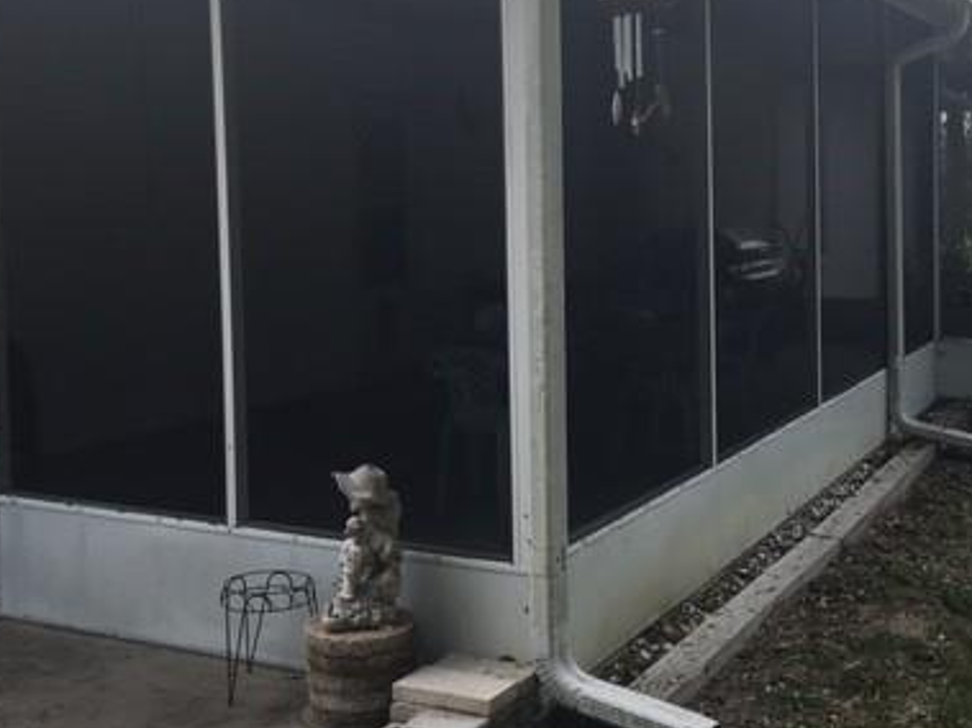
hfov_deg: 38.6
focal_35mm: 49
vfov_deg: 29.5
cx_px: 618
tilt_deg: -1.9
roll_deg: +1.0
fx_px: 1375
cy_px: 269
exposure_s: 1/938
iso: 25
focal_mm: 4.15
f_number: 2.2
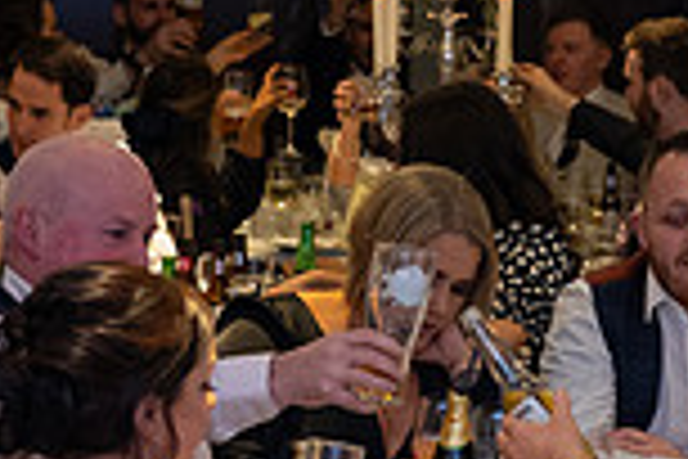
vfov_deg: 6.1
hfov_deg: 9.0
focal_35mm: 227
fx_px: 4338
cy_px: 236
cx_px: 688
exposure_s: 1/160
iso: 1000
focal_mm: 60
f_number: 3.5
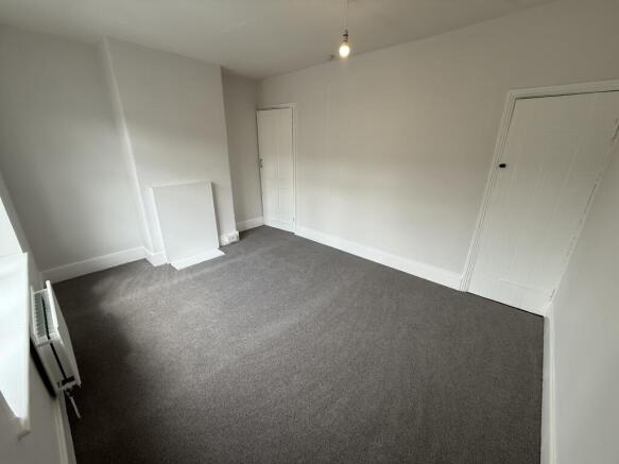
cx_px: 310
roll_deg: -0.4
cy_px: 232
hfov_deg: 102.1
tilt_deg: -19.1
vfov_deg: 85.7
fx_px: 250
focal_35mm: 14
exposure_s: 1/159
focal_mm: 2.22
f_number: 2.2
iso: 50
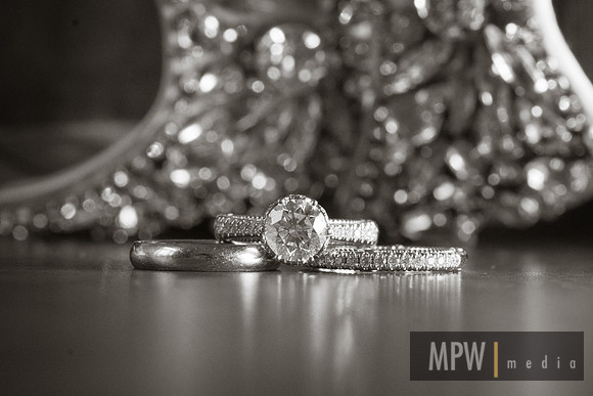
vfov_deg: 15.2
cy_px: 198
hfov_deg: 22.6
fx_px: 1483
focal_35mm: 90
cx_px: 296
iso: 2000
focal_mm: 60
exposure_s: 1/125
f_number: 11
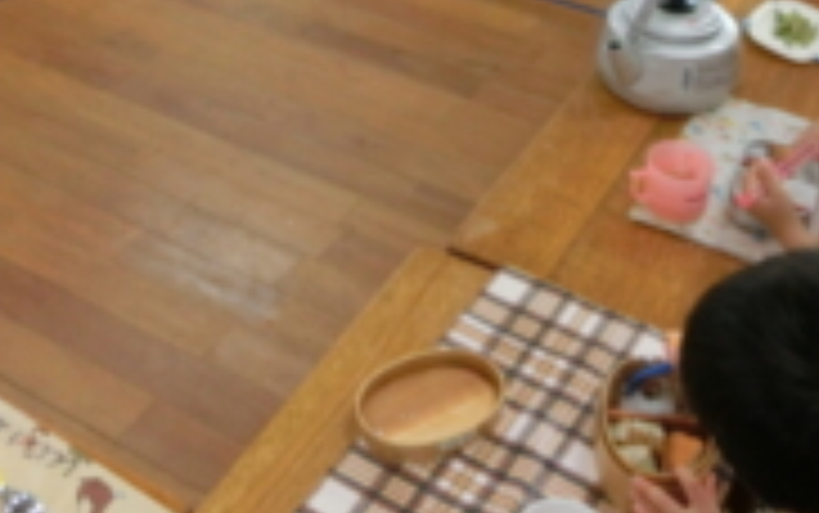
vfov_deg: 21.4
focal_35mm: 56
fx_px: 1251
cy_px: -112
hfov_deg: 36.3
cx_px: 400
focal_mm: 4.24
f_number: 3
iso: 320
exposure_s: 1/125
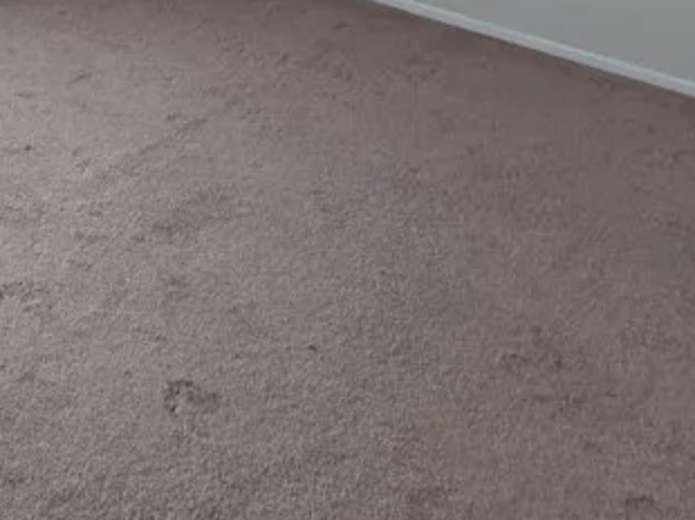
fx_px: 863
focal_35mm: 43
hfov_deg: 36.3
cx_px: -92
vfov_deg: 26.8
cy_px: -202
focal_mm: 2.2
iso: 320
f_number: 1.9
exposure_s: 1/60
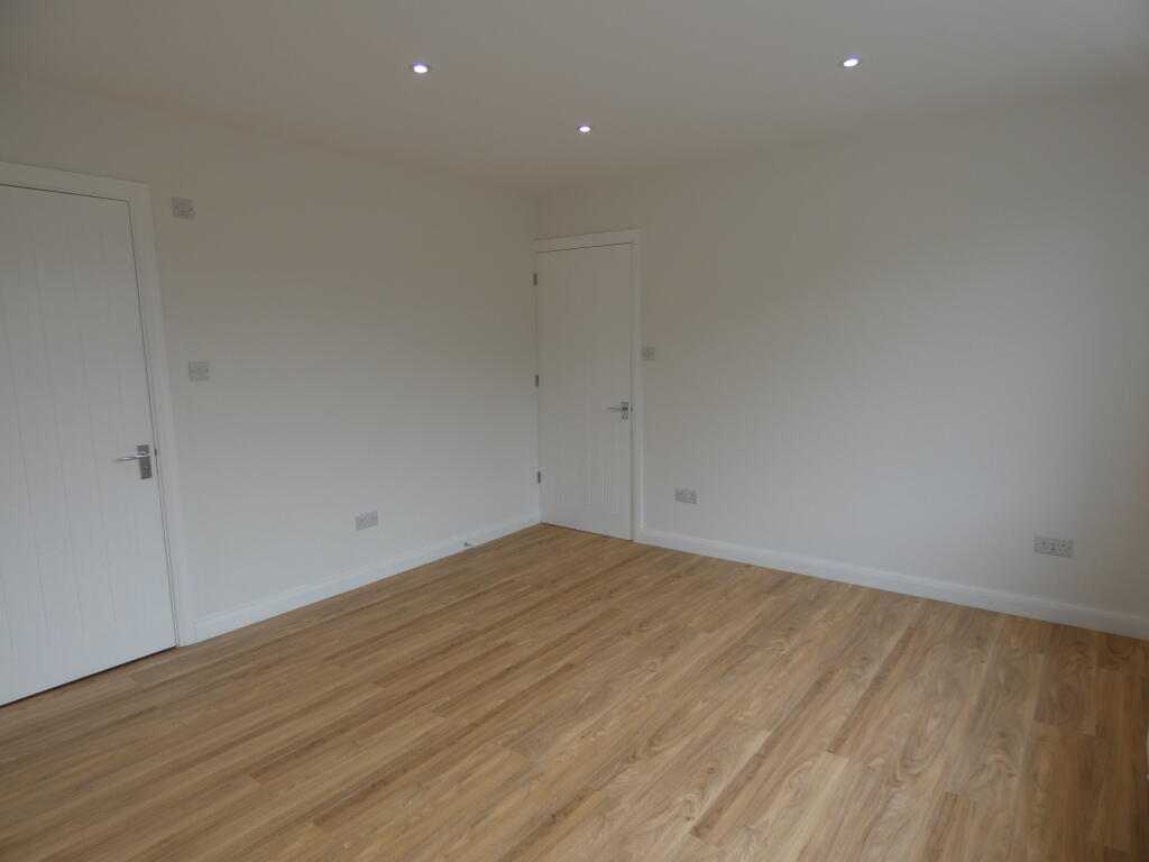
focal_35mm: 20
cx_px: 574
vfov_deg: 66.0
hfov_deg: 81.7
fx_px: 664
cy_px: 431
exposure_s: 1/200
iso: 80
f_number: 2.8
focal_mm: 3.6
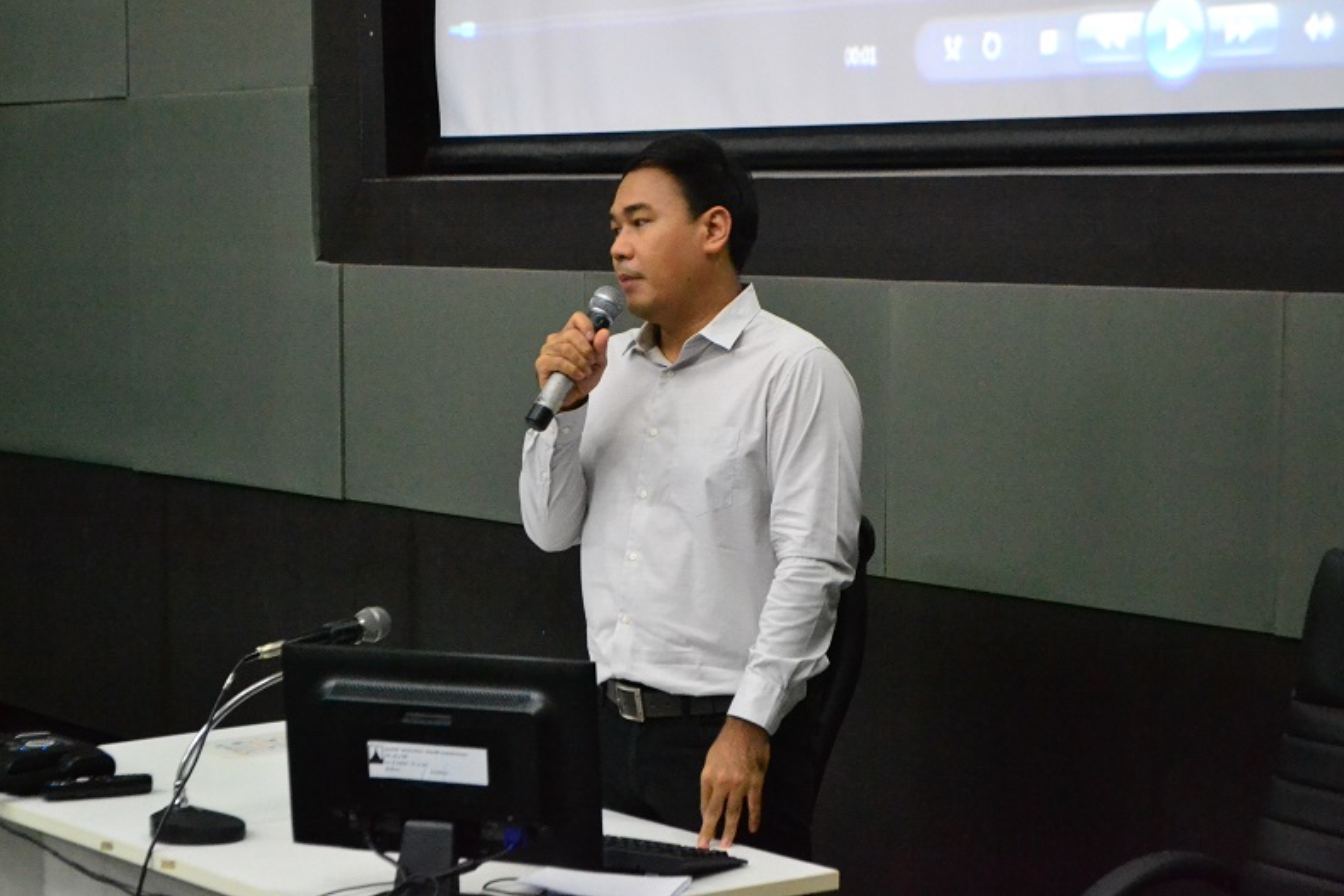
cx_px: 665
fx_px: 3118
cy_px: 445
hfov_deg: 24.3
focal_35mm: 84
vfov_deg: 16.4
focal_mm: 55
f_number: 5.6
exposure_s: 1/20
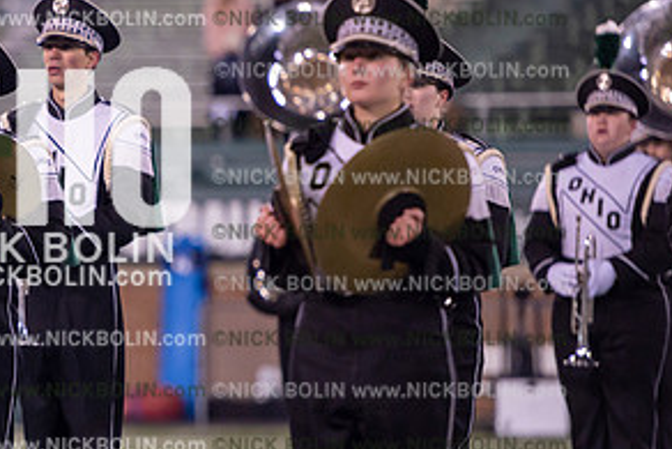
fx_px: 6872
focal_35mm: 368
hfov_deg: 5.6
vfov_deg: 3.7
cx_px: 28
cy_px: 178
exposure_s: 1/1250
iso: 2500
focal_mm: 185
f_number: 2.8
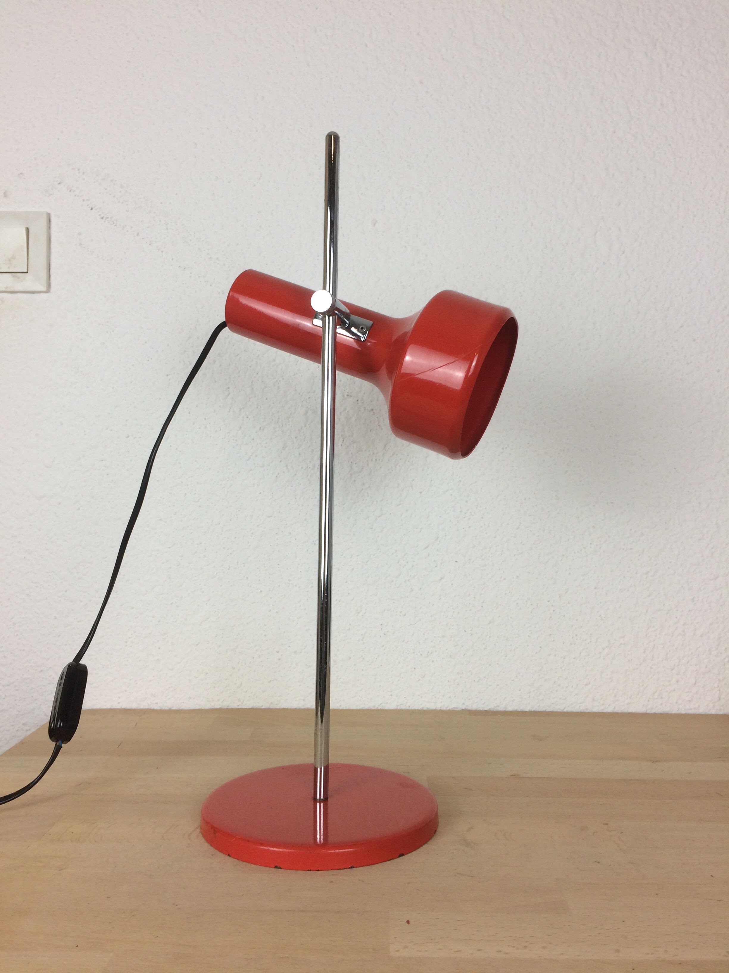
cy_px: 486
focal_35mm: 29
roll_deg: +0.7
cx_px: 364
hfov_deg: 48.2
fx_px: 814
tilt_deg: -1.2
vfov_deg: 61.7
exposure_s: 1/100
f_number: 2.2
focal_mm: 4.15
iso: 50
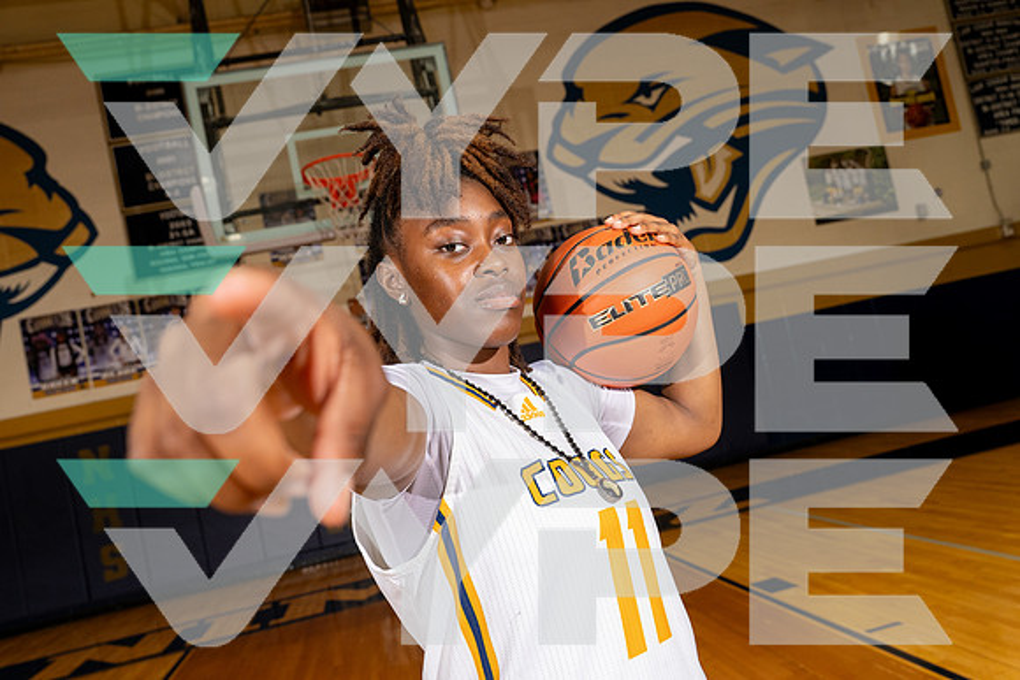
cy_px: 340
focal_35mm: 30
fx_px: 850
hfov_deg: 61.9
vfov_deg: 43.6
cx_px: 510
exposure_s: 1/250
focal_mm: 30
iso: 800
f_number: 5.6
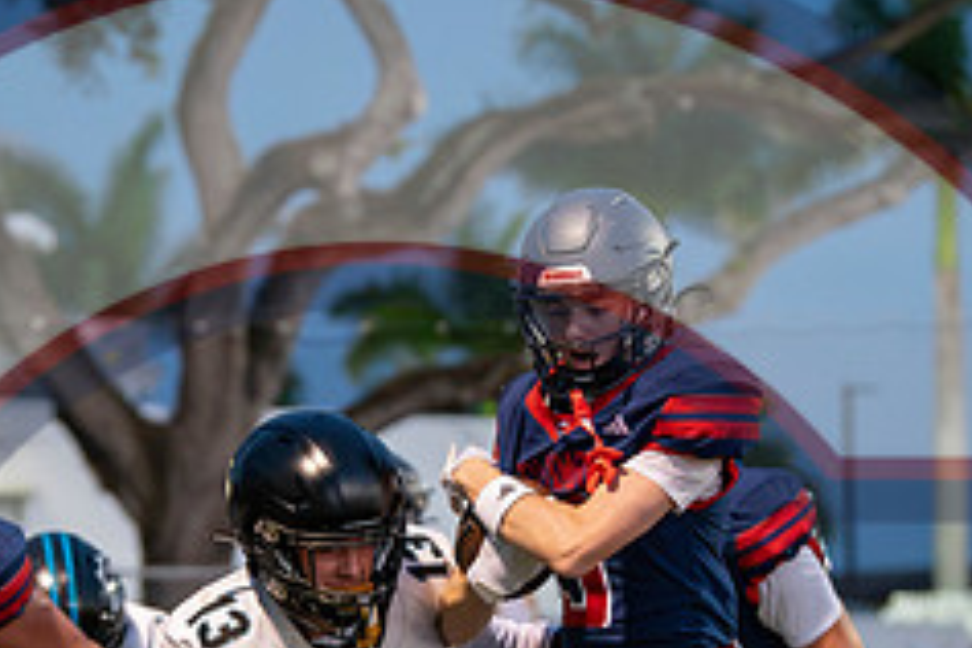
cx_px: 361
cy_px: 687
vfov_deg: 4.7
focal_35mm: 294
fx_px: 7937
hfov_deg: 7.0
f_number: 2.8
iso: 9000
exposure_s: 1/1000
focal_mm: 120
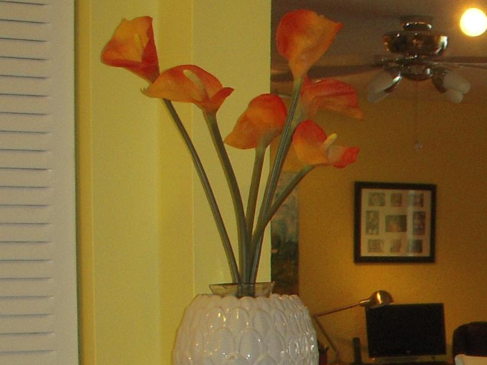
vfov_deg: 11.8
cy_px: 493
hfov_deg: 15.2
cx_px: 689
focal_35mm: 122
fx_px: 1716
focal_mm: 6.3
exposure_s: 1/30
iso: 100
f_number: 3.3
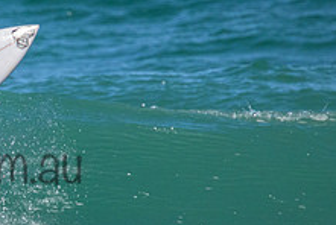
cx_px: -79
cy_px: 148
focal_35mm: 2095
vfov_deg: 0.7
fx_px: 19579
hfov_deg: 1.0
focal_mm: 800
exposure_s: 1/2000
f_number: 11
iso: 3200
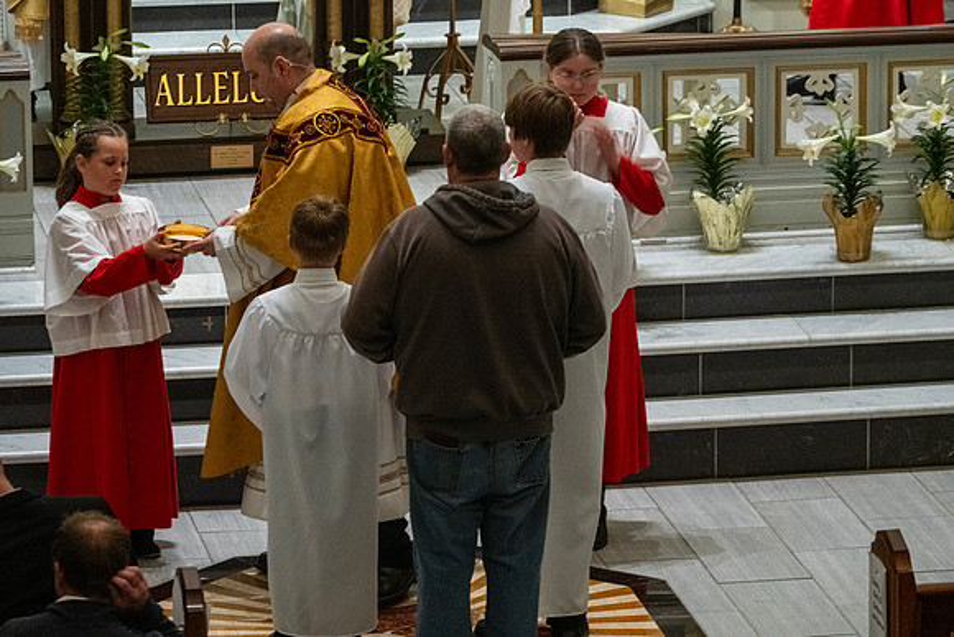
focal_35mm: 216
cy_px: 293
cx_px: 515
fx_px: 5724
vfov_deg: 6.4
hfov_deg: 9.5
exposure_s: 1/60
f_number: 9
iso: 5000
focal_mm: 200
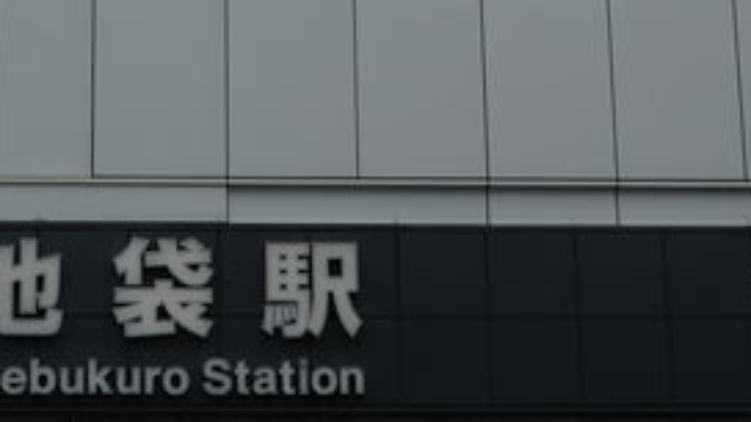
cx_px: 191
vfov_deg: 9.9
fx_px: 2390
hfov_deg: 17.8
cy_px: -131
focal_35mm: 120
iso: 100
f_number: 13
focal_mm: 26
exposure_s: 1/160
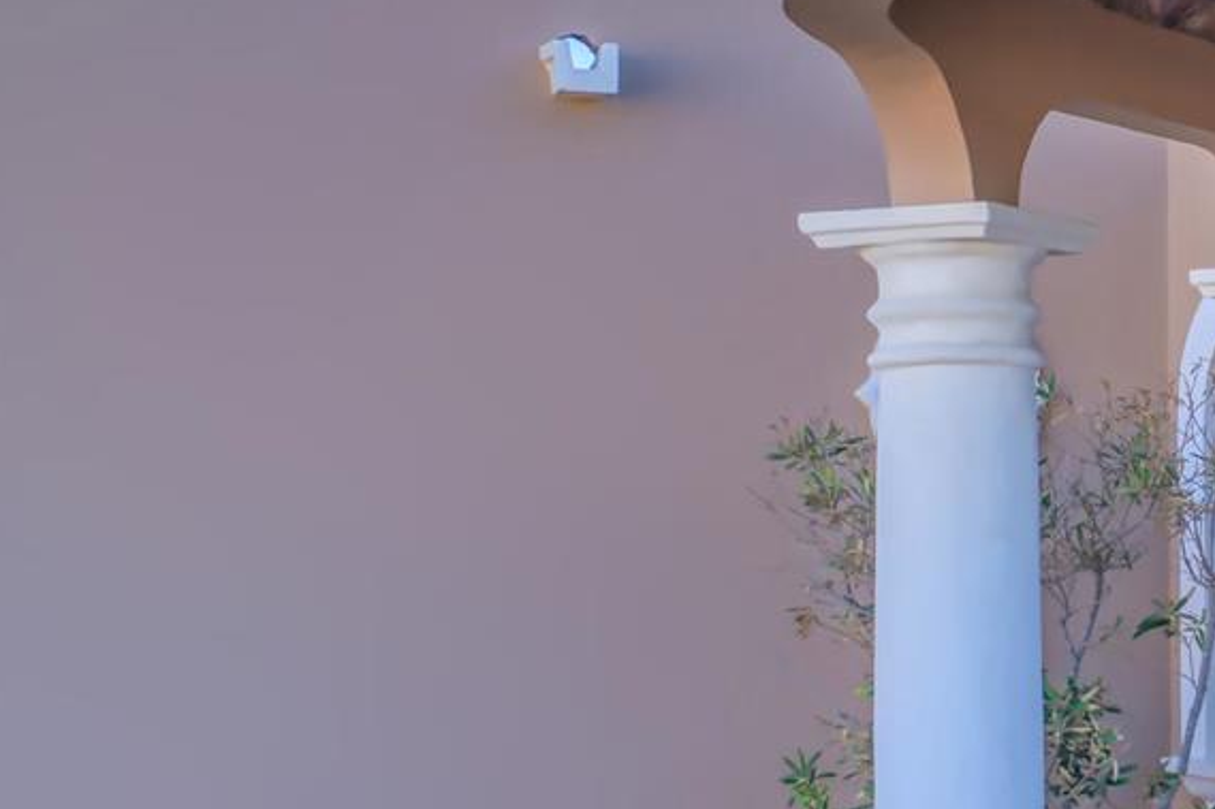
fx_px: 2429
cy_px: 458
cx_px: 1698
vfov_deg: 18.9
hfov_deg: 23.7
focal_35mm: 72
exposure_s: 1/800
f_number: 2.8
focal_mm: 20
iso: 100
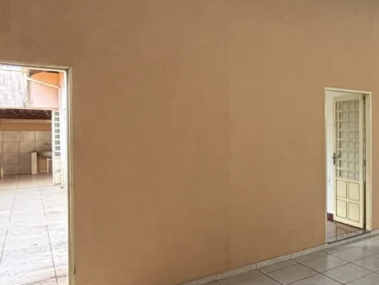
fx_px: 362
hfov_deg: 43.3
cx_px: 415
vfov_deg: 43.0
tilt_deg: -0.4
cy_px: 134
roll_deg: +0.2
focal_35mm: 33
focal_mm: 2.22
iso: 250
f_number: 2.2
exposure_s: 1/60
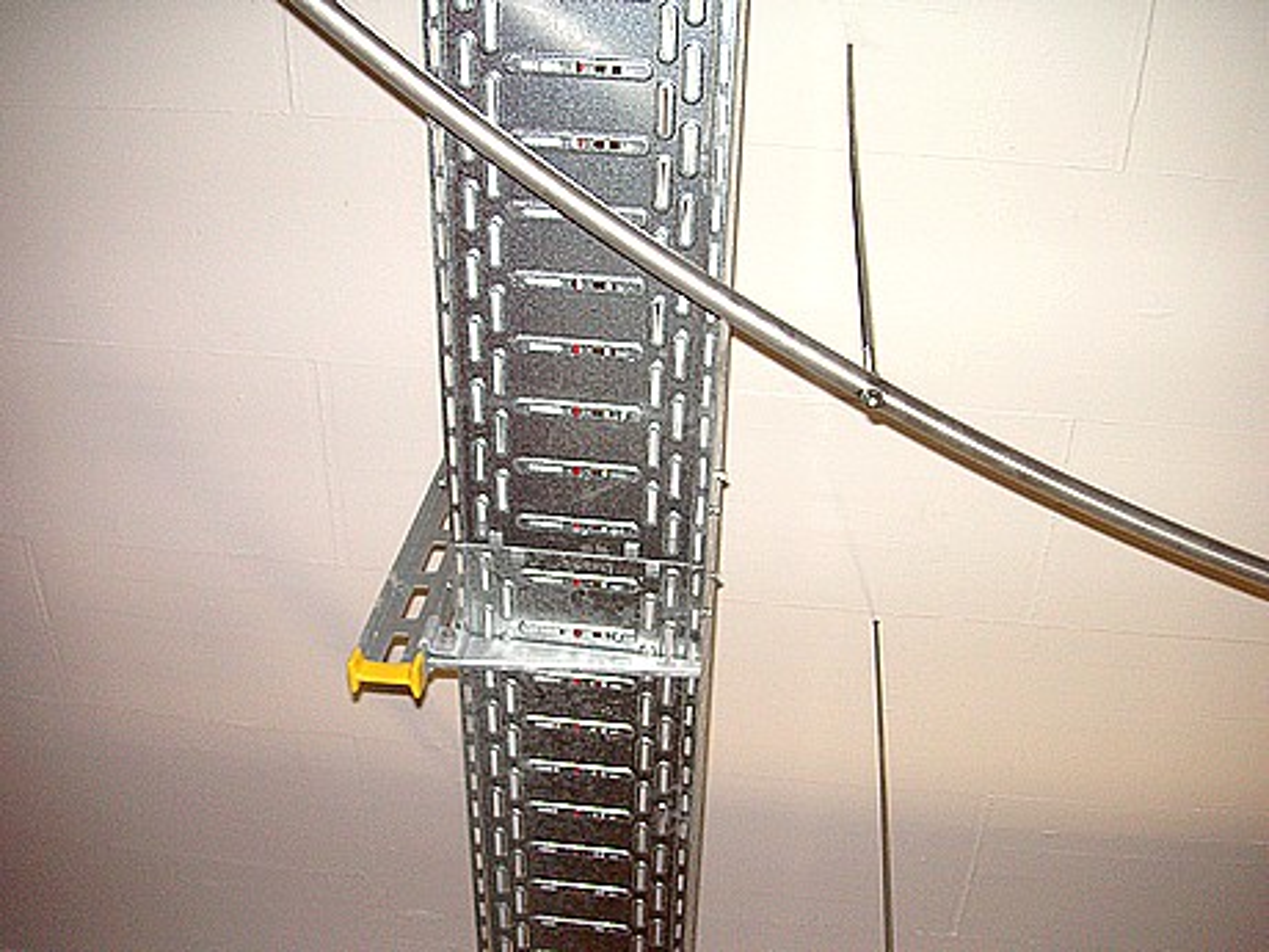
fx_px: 1356
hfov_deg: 50.1
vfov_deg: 38.7
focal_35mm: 37
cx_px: 634
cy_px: 476
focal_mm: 6.1
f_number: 2.8
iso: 160
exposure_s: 1/45
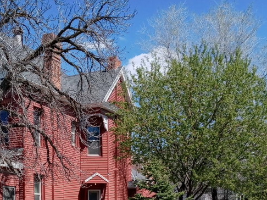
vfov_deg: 23.6
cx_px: 73
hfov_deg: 32.2
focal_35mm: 59
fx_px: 455
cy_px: 208
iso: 100
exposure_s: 1/1815
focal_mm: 3.61
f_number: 1.8
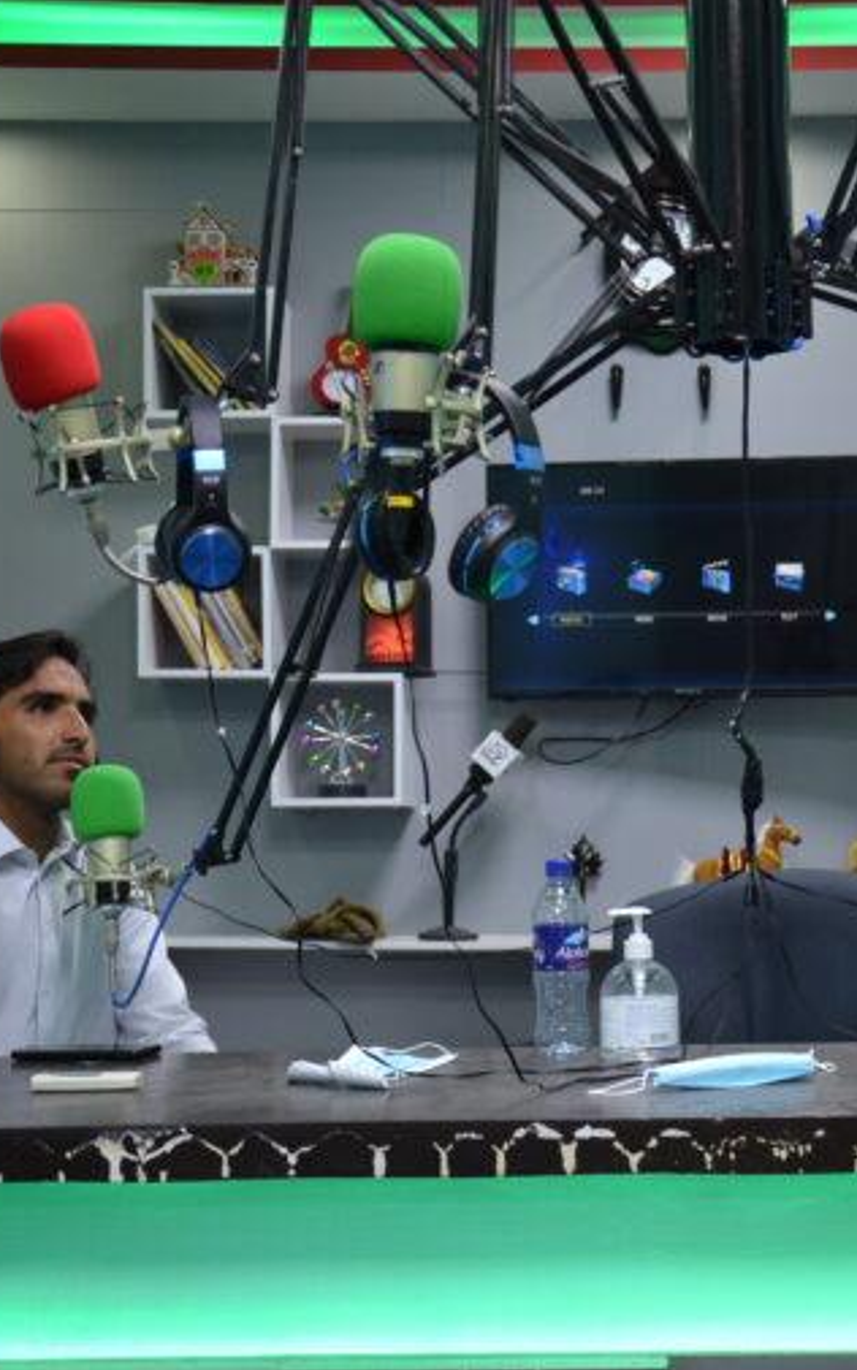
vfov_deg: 31.5
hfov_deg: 19.8
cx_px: 697
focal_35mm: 65
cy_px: 682
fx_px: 2427
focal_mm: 28
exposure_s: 1/60
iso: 500
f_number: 4
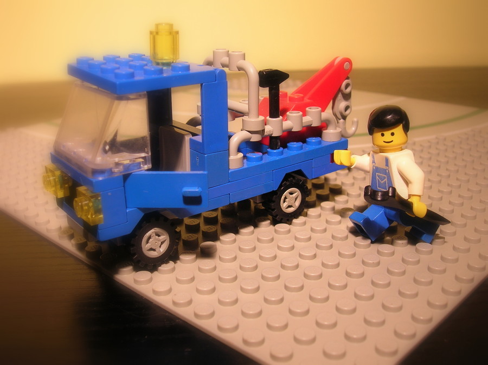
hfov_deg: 49.0
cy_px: 182
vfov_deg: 37.7
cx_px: 244
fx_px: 535
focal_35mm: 38
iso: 50
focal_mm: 6.4
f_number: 3
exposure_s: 1/8.9
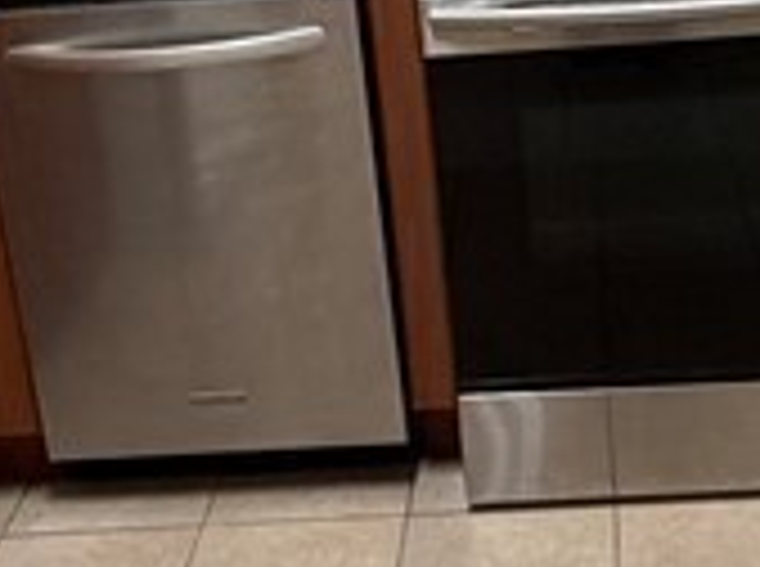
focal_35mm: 85
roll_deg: +5.3
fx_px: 1862
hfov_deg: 23.0
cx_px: 513
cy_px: 108
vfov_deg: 17.2
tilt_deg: -18.2
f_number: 2.2
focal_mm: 2.22
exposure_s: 1/60
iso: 250
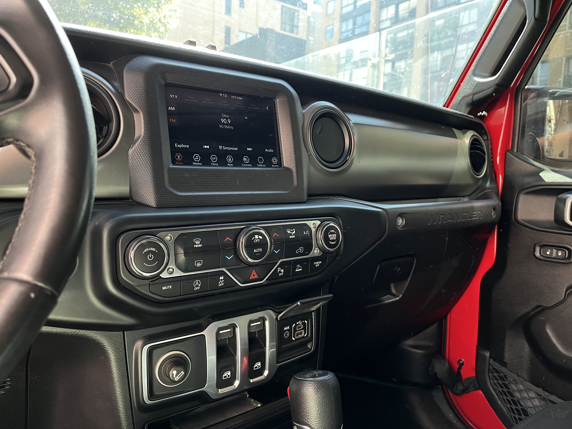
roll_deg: -2.3
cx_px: 286
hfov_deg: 67.3
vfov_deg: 53.1
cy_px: 214
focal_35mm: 26
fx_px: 430
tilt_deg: -4.8
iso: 320
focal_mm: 5.1
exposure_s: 1/60
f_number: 1.6
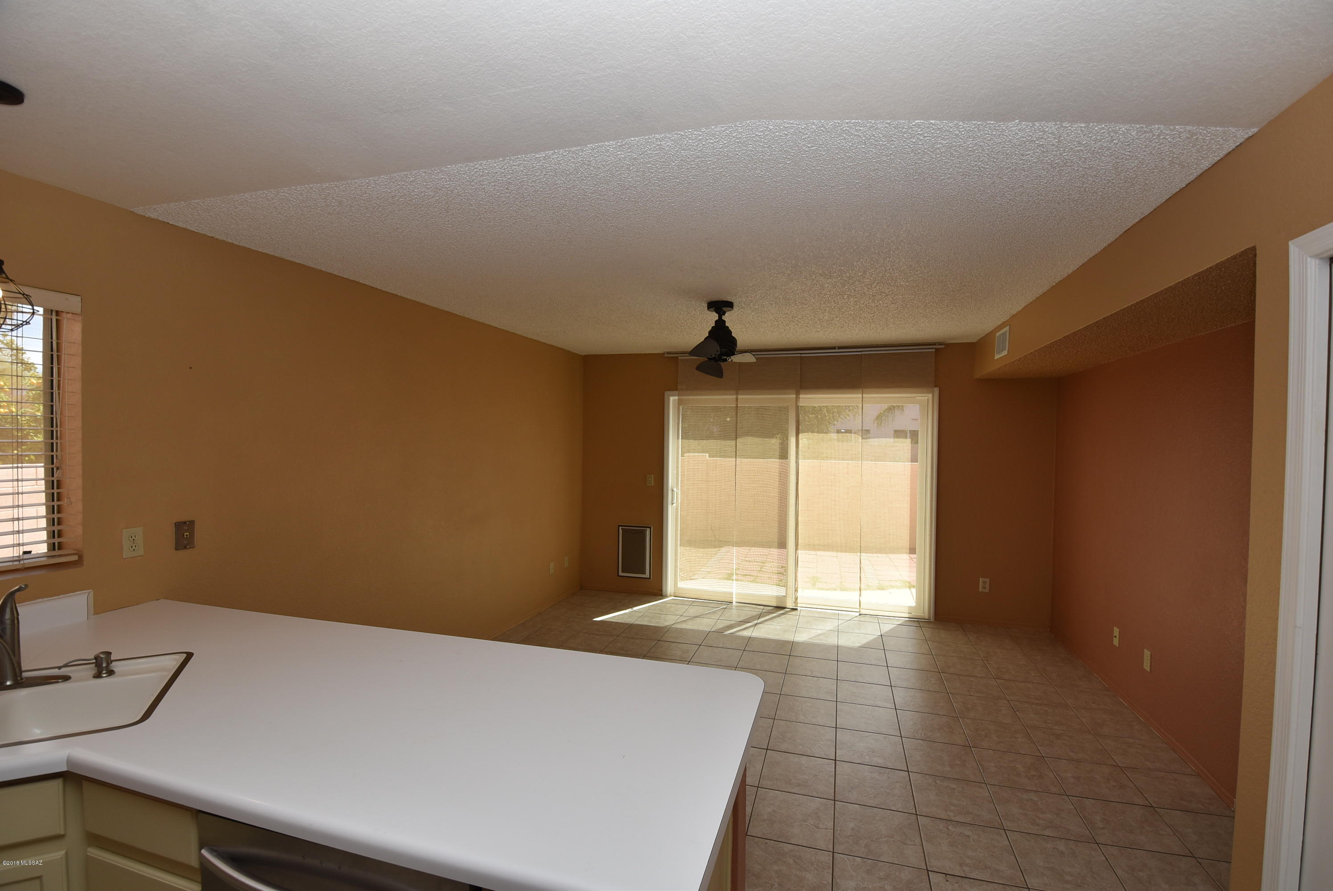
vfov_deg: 77.4
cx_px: 666
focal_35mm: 15
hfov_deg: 100.3
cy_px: 446
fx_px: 556
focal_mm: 10
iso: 180
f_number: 5.6
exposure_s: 1/125
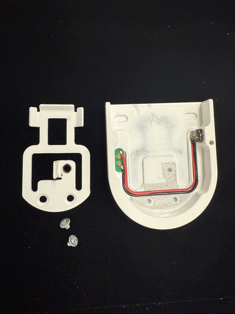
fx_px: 217
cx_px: 118
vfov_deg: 71.6
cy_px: 157
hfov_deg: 56.8
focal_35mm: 24
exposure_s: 1/63
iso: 125
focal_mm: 2.22
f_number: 2.2
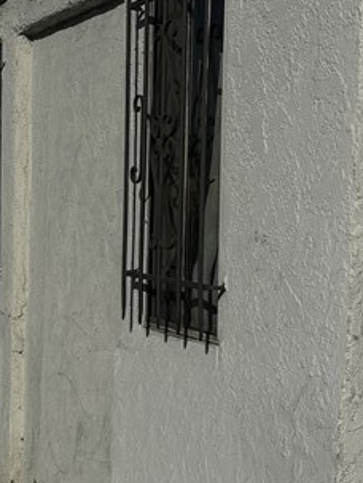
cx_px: 116
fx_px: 1130
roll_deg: -0.3
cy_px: 260
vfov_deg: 24.1
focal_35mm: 81
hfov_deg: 18.2
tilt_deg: -1.4
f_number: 1.78
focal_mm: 6.76
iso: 50
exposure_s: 1/50000
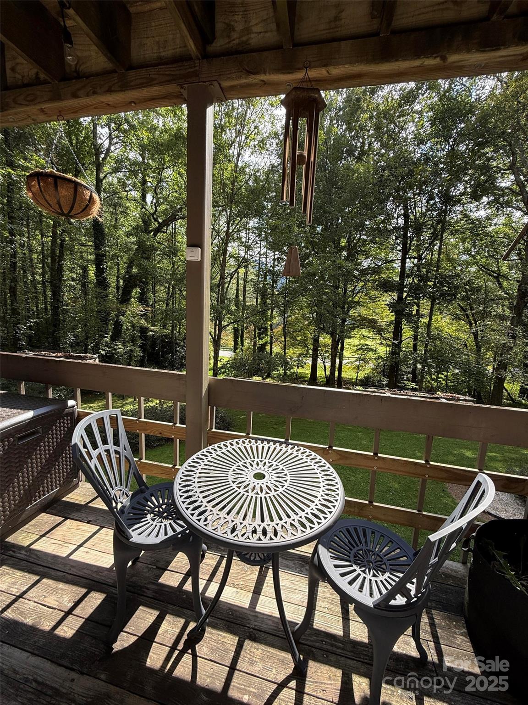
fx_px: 285
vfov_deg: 102.1
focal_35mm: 14
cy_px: 352
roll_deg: -4.0
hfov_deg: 85.7
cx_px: 264
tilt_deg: -9.2
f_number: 2.2
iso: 50
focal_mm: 2.22
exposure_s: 1/403
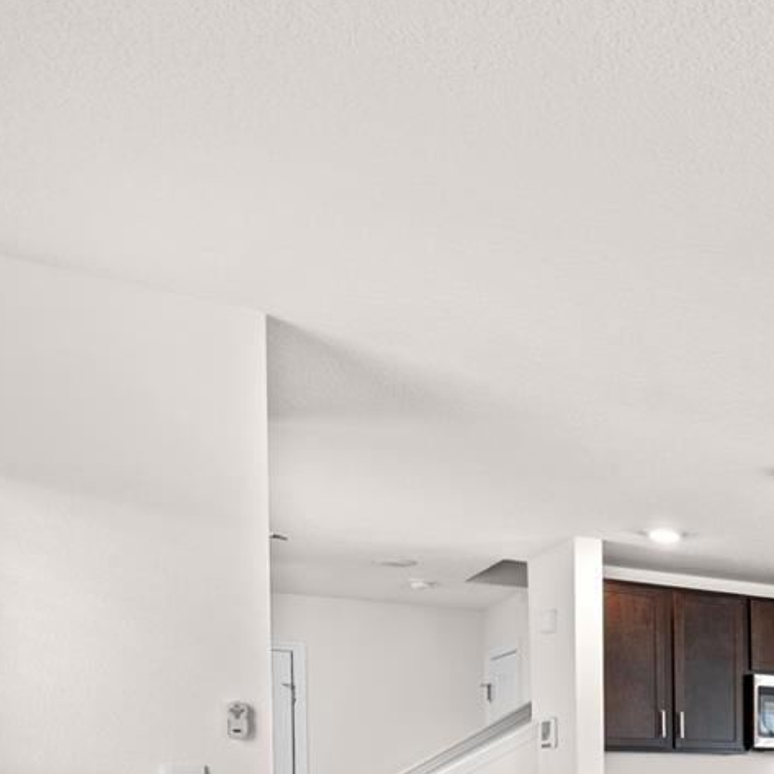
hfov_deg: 24.3
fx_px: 1164
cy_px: 825
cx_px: 1275
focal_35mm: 46
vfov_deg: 32.8
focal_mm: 16
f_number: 8
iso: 200
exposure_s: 1/1.25
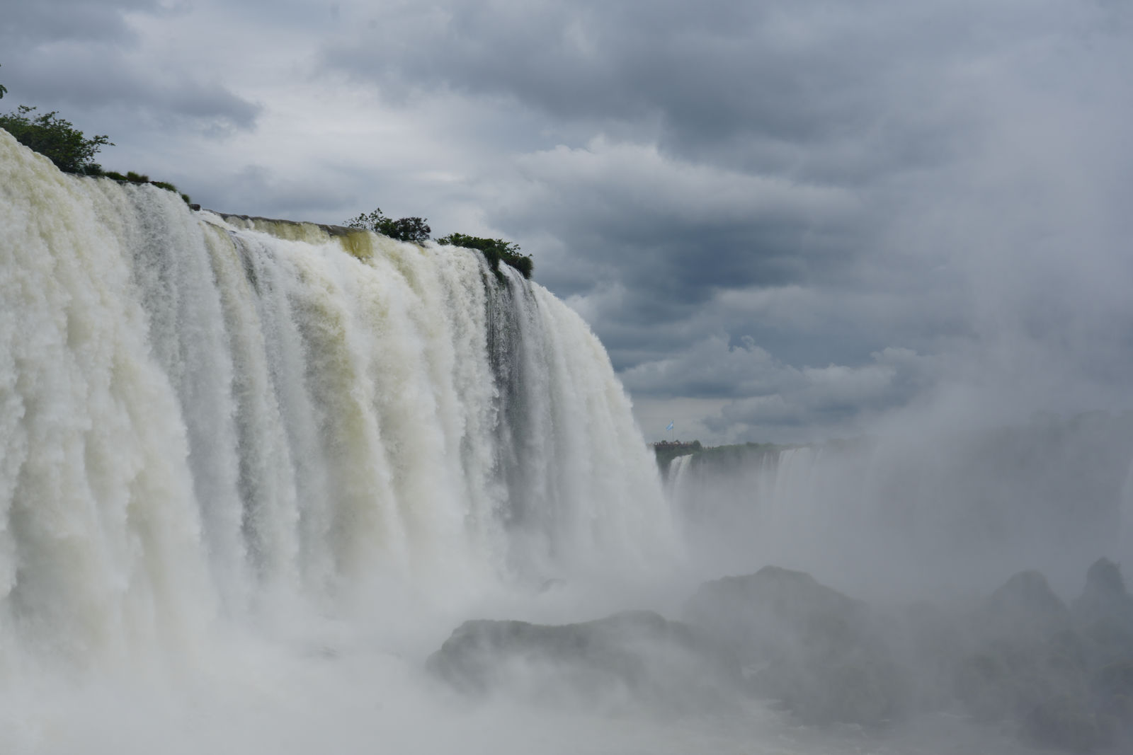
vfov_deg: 29.9
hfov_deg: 43.6
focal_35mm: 45
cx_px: 566
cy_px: 378
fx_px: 1416
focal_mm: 45
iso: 100
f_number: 10
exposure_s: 1/200
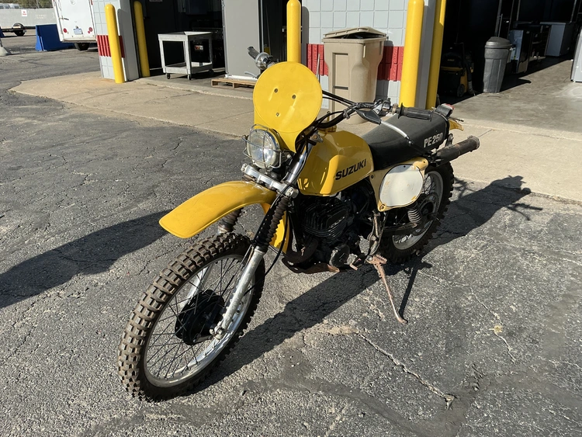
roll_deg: -0.1
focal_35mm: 28
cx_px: 291
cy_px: 218
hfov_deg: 63.4
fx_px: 471
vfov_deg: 49.8
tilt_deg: -24.2
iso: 25
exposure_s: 1/1412
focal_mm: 3
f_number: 1.8
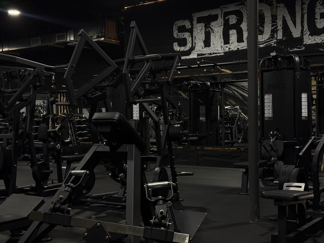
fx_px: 449
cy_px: 122
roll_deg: +0.5
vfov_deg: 30.3
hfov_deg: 39.7
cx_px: 162
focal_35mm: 48
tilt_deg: -0.2
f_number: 1.78
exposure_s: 1/120
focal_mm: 6.76
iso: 100
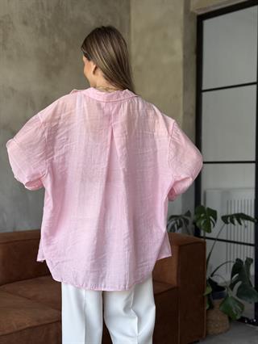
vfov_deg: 39.6
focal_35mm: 48
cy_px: 172
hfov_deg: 30.3
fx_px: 477
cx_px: 129
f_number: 1.78
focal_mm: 6.76
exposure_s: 1/75
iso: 100
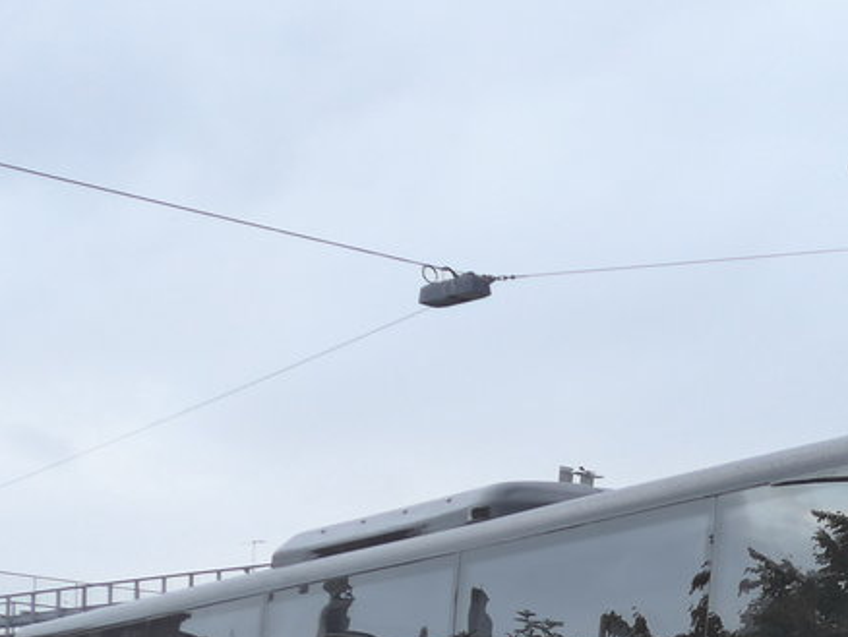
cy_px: 757
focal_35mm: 126
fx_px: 3088
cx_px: 894
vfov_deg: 11.5
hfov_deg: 15.3
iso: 400
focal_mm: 9.5
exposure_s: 1/100
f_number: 3
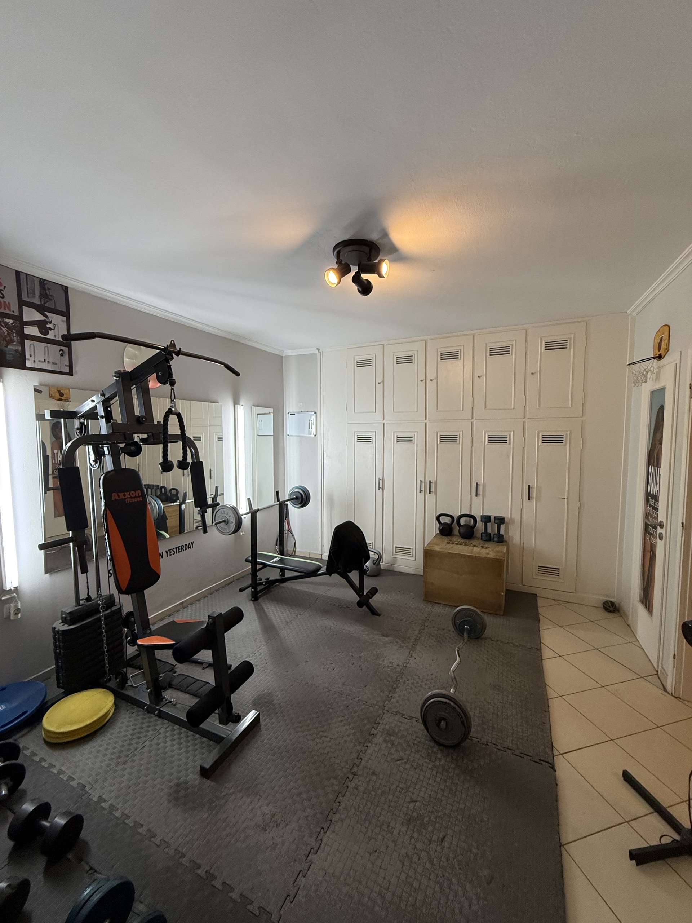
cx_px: 346
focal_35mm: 14
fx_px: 373
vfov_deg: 102.1
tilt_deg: -2.9
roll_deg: +0.4
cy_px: 462
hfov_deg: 85.7
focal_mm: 2.22
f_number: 2.2
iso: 250
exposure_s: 1/100
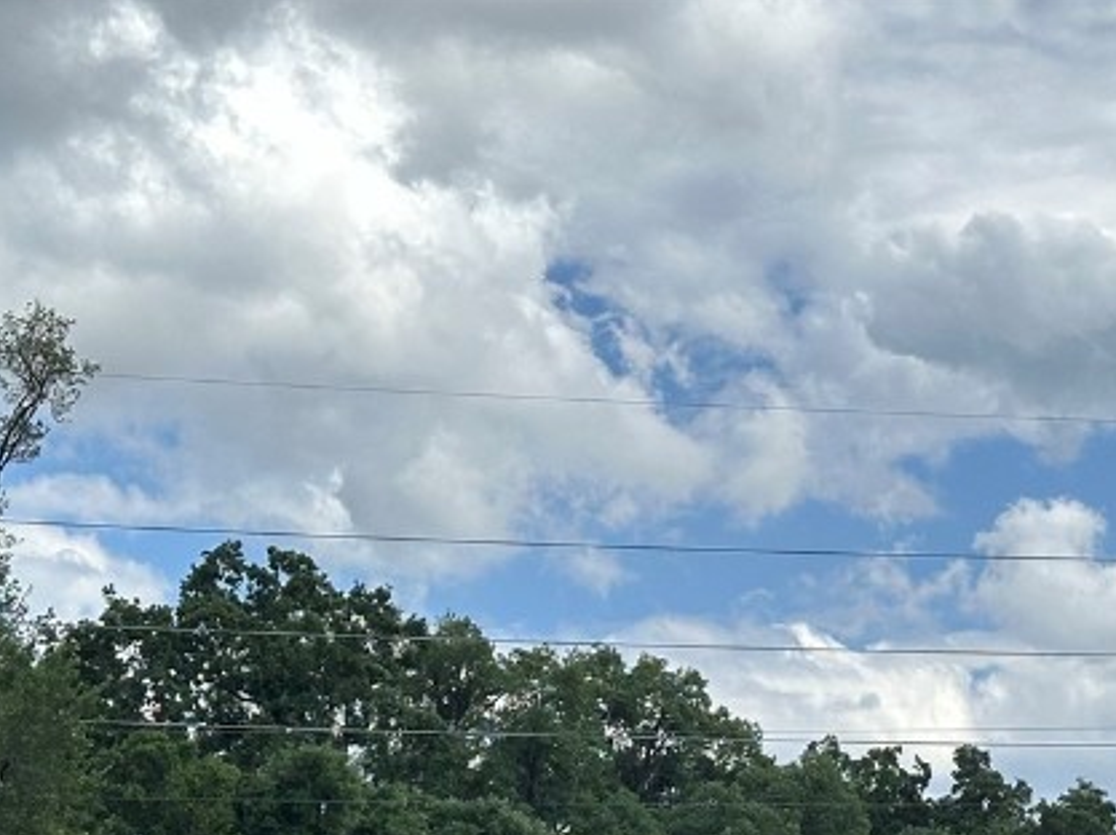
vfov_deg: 12.2
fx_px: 3801
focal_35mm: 118
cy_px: 1014
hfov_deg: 16.7
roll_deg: -0.5
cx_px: 763
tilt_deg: +5.0
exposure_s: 1/5263
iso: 64
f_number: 1.78
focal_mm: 6.86
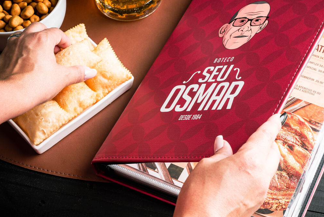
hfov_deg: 24.9
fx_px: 729
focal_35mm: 81
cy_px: 103
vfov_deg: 16.9
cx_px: 215
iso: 100
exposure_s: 1/80
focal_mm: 39
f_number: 8
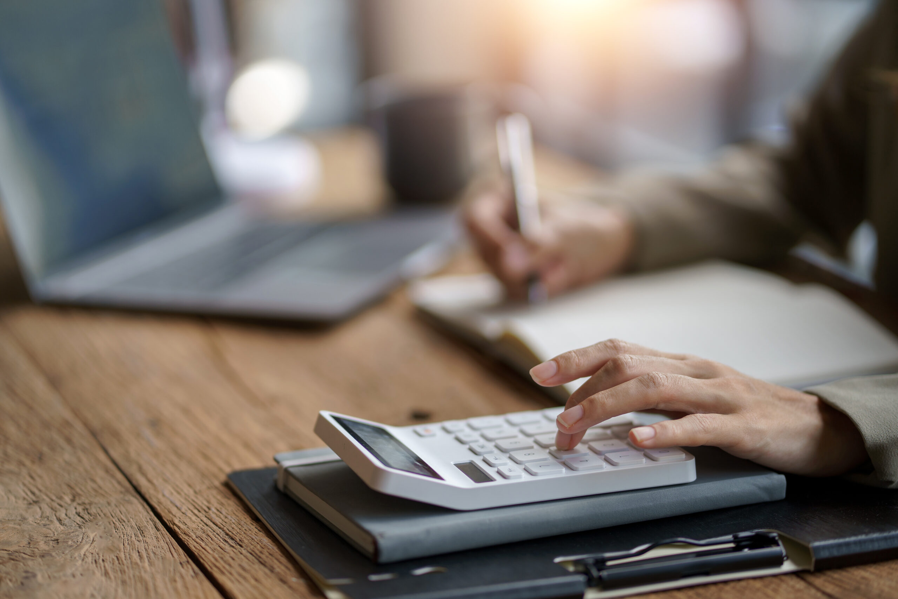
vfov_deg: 16.1
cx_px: 449
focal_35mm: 85
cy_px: 300
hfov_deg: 23.9
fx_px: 2120
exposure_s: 1/640
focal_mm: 85
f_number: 2
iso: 160
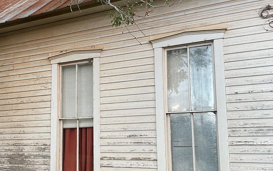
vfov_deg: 24.0
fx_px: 402
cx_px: 89
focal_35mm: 54
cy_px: 84
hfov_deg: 37.1
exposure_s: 1/122
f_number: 1.8
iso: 25
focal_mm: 3
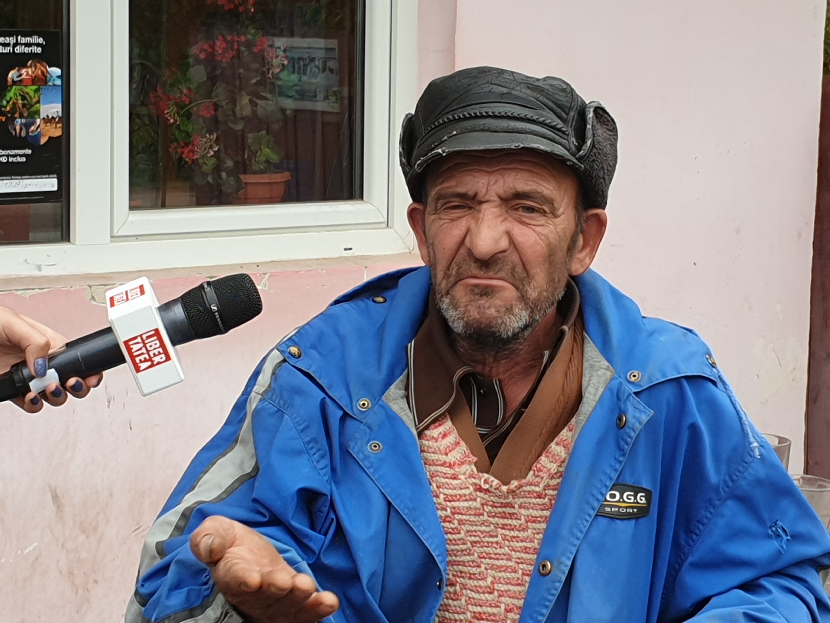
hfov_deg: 67.3
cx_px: 415
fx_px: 623
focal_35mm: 26
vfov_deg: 53.1
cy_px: 312
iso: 50
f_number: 2.4
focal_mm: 4.3
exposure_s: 1/359
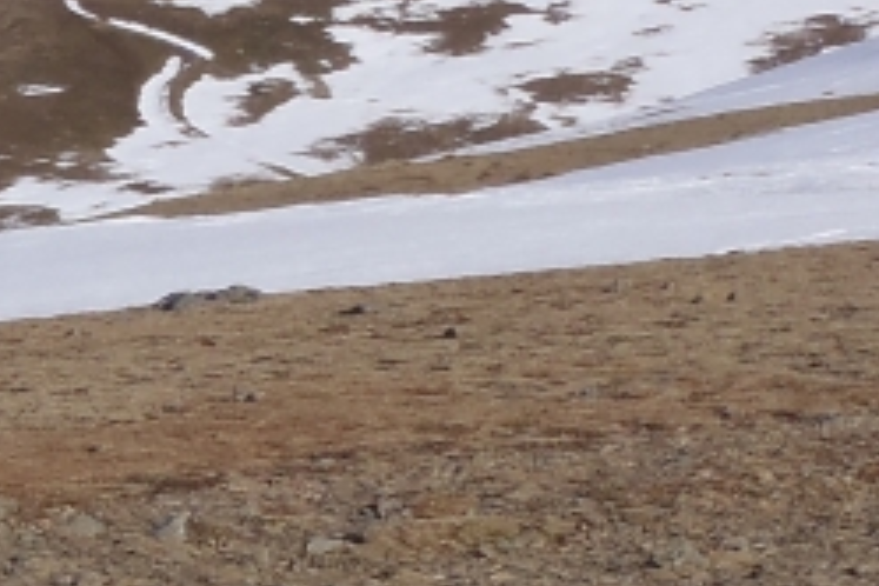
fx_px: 5347
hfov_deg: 9.2
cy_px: 42
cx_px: -364
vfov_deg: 6.3
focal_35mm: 219
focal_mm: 8.89
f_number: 7.1
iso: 80
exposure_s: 1/400
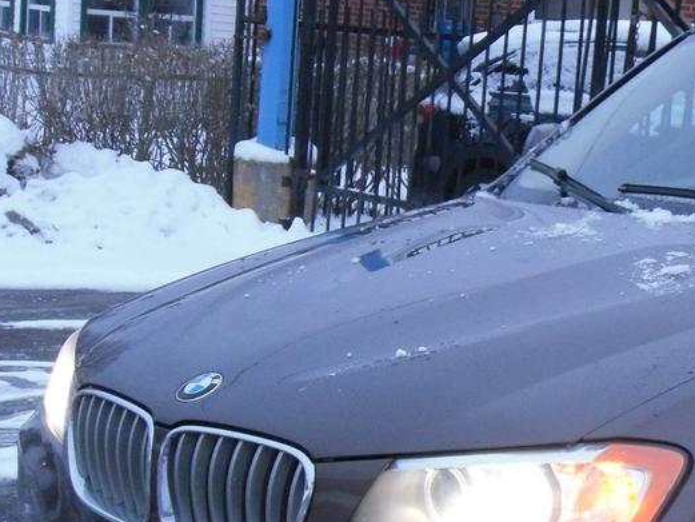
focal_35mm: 86
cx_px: 734
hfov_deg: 21.7
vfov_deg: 17.2
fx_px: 1727
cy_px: 302
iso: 200
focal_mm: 6.3
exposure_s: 1/22
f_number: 3.5
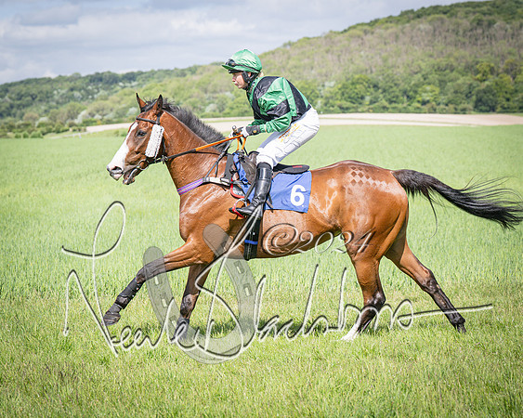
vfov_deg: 12.6
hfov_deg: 15.7
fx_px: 1891
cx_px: 203
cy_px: 188
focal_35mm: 122
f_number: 4
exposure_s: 1/3200
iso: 400
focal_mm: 79
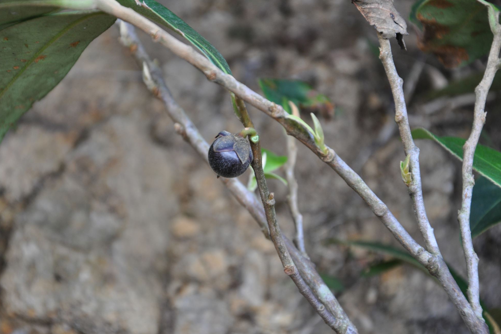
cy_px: 159
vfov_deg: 8.0
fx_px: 2387
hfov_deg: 12.0
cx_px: 238
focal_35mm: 172
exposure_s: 1/80
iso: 400
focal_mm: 105
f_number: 5.6
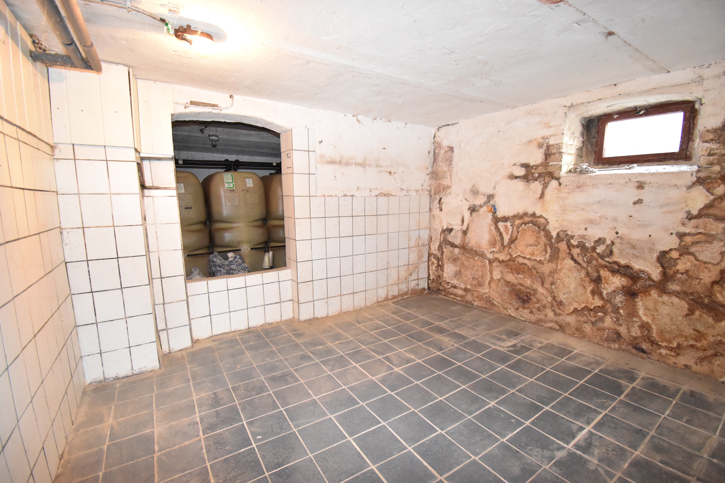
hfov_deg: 100.4
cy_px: 242
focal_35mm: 15
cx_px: 362
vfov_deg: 77.4
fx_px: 302
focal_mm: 10
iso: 5600
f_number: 4.5
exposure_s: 1/60
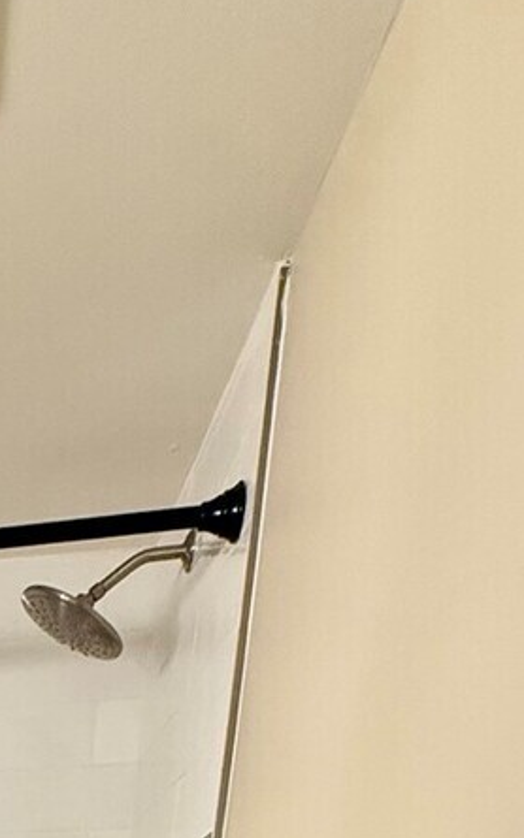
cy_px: 1330
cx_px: -326
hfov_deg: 21.2
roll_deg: +0.2
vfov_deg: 26.3
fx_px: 1097
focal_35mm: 48
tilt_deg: -16.0
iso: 250
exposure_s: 1/120
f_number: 2.2
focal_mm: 2.22
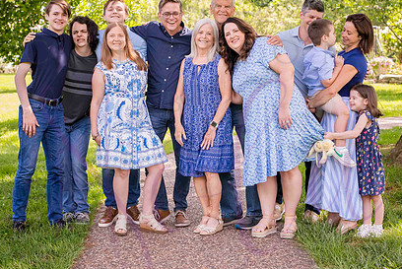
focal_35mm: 71
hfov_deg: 28.4
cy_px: 100
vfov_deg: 19.2
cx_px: 206
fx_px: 794
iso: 400
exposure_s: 1/320
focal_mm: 50
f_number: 4
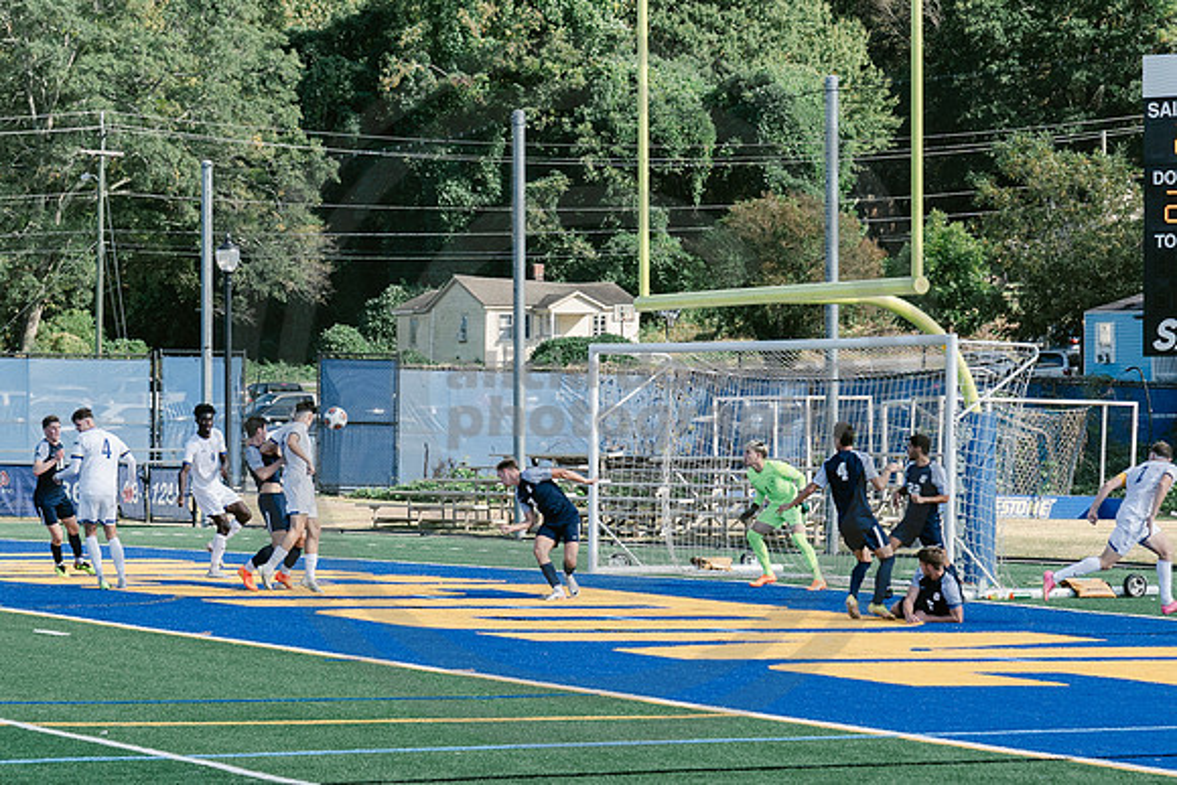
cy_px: 457
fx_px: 4630
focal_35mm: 142
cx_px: 401
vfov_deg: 9.7
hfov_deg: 14.5
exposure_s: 1/1000
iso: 640
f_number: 5.6
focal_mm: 70
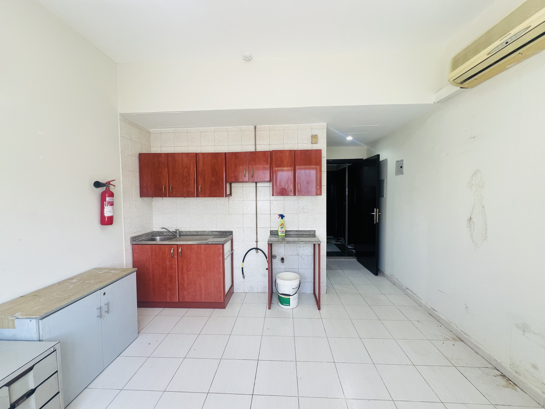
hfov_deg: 106.2
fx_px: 205
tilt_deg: -2.8
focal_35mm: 13
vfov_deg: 89.9
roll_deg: +1.3
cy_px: 204
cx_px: 272
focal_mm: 1.57
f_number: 1.8
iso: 125
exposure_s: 1/99
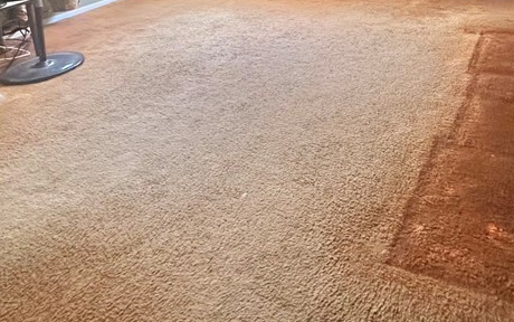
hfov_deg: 55.3
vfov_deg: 31.1
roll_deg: +2.1
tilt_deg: -7.7
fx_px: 462
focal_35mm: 33
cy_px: -82
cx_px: 386
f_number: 2.2
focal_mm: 2.22
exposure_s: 1/60
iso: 500
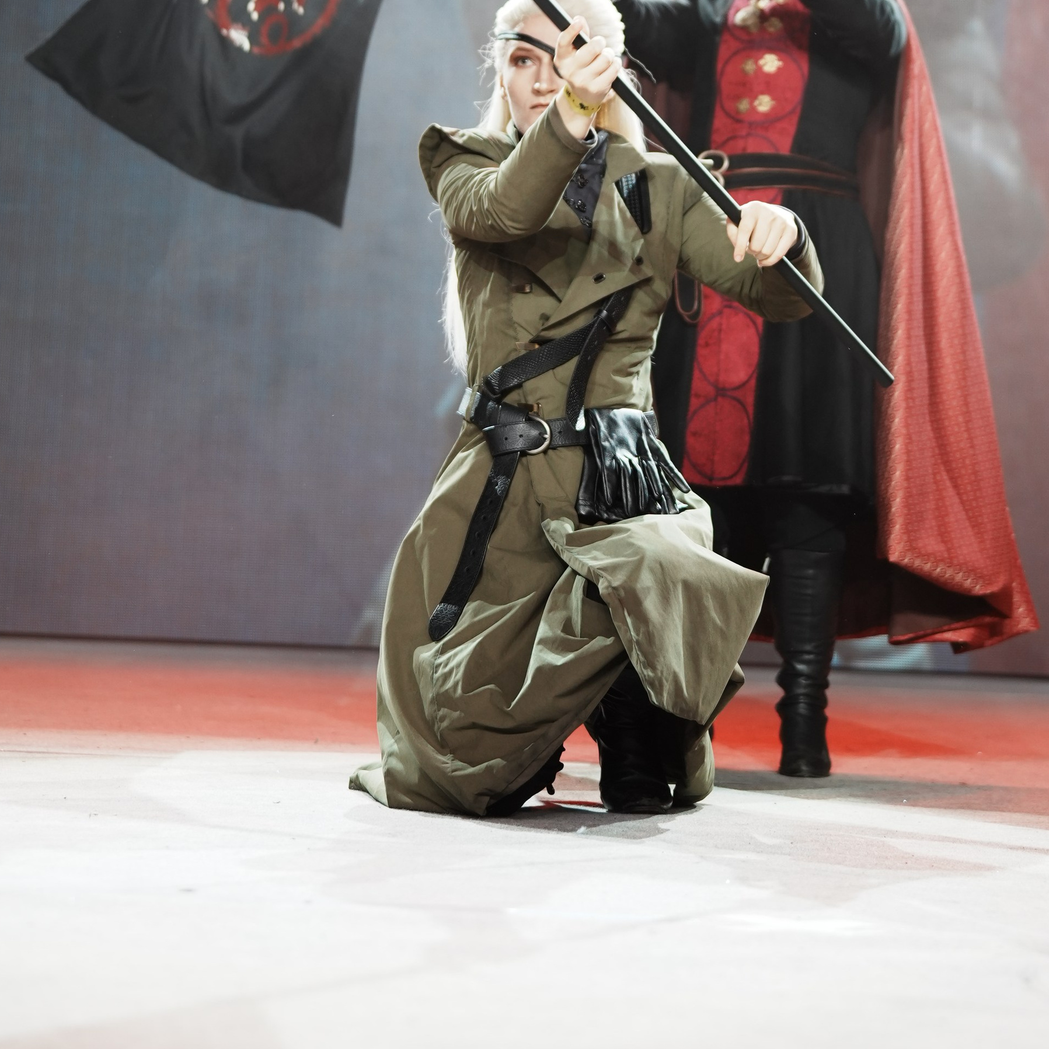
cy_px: 9
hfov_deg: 19.5
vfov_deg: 19.0
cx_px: 608
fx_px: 3051
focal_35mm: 89
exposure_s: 1/500
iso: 400
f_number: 2.2
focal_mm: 49
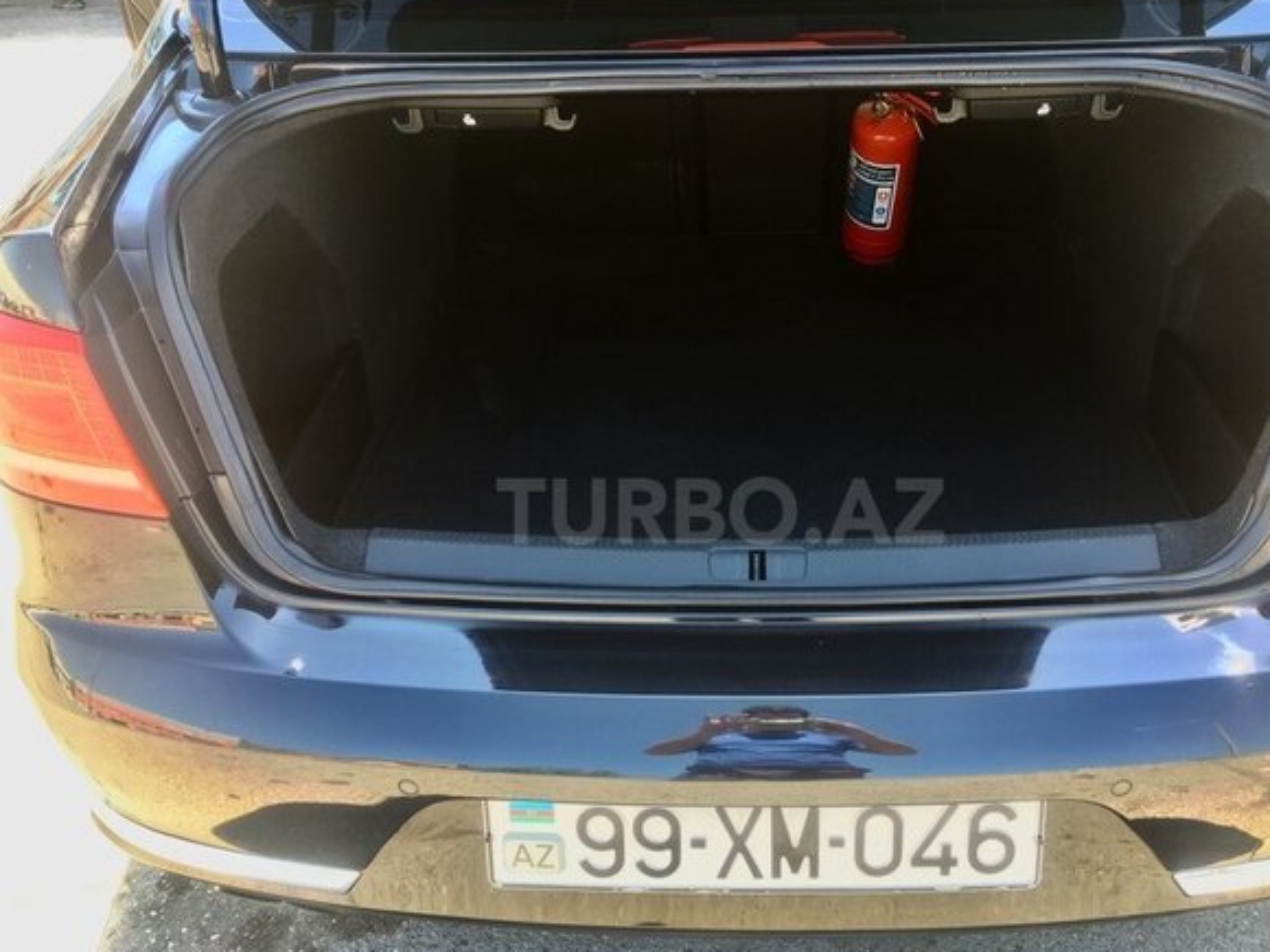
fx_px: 1211
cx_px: 720
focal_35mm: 33
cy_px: 511
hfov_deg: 55.2
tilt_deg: -29.4
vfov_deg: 42.9
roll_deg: +1.3
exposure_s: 1/50
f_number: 2.2
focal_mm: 4.15
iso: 25
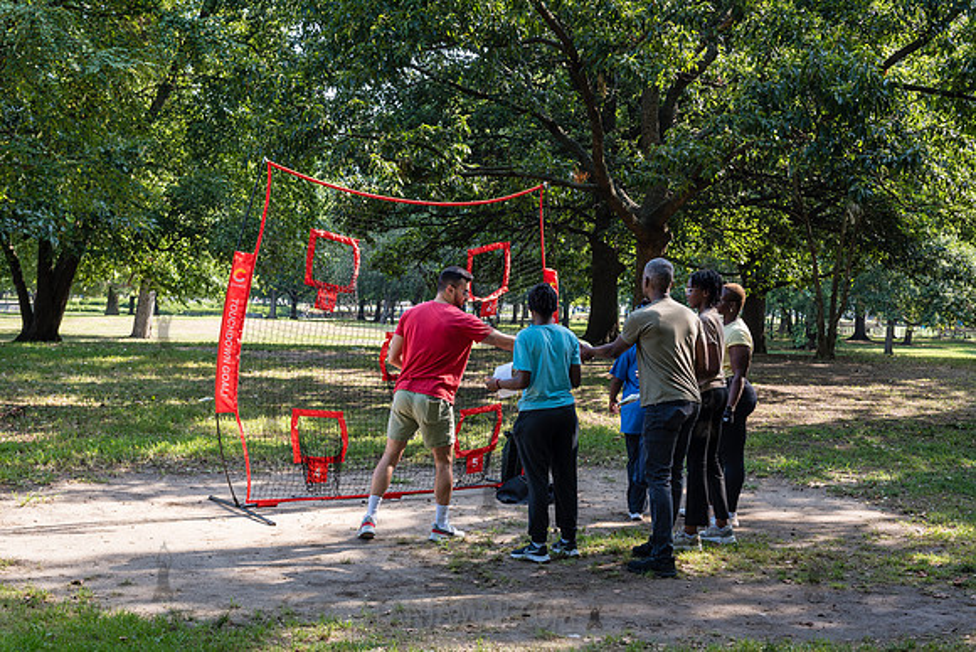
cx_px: 488
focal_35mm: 50
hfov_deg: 39.6
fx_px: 1356
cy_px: 326
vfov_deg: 27.0
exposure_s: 1/160
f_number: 4.5
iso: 250
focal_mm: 50
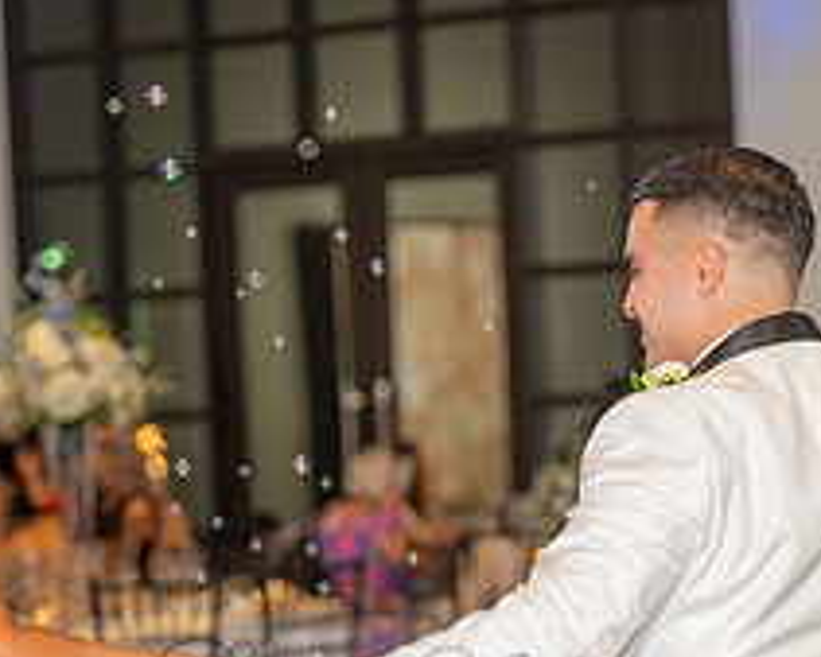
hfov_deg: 10.5
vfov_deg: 8.4
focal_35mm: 183
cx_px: 424
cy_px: 709
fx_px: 4449
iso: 1000
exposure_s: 1/125
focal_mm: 71
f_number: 2.8
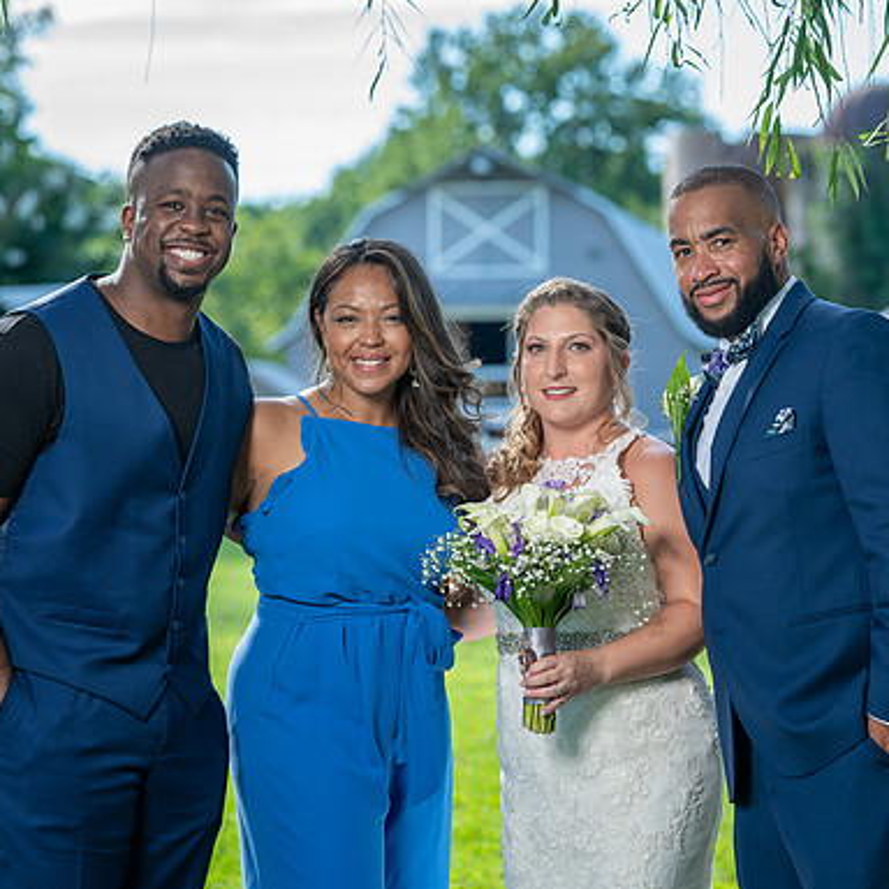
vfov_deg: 12.7
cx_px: 508
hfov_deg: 12.7
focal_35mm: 137
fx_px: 3981
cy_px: 434
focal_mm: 103
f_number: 4
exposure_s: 1/200
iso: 100
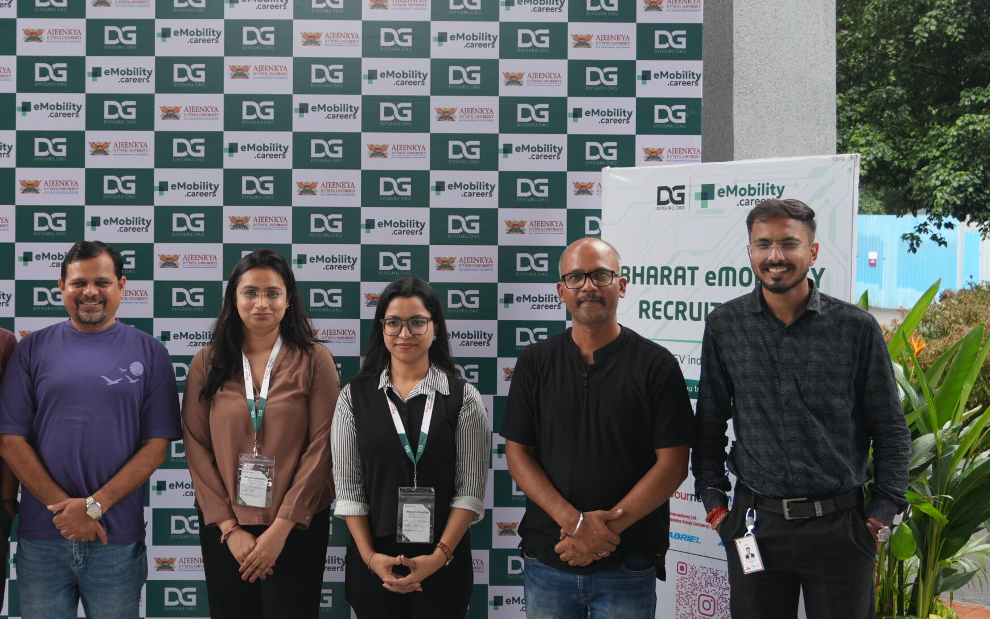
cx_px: 318
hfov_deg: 38.5
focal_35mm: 52
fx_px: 1396
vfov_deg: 25.0
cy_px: 262
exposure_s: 1/60
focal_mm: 23
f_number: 4
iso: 125
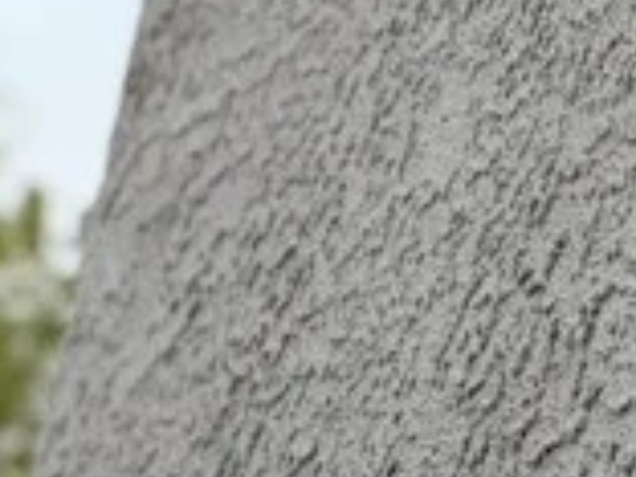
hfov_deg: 9.4
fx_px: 2903
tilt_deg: +20.7
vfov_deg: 9.4
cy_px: 139
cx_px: 2002
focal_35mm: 158
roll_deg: +0.5
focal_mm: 6.76
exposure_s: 1/4405
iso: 80
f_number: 1.78
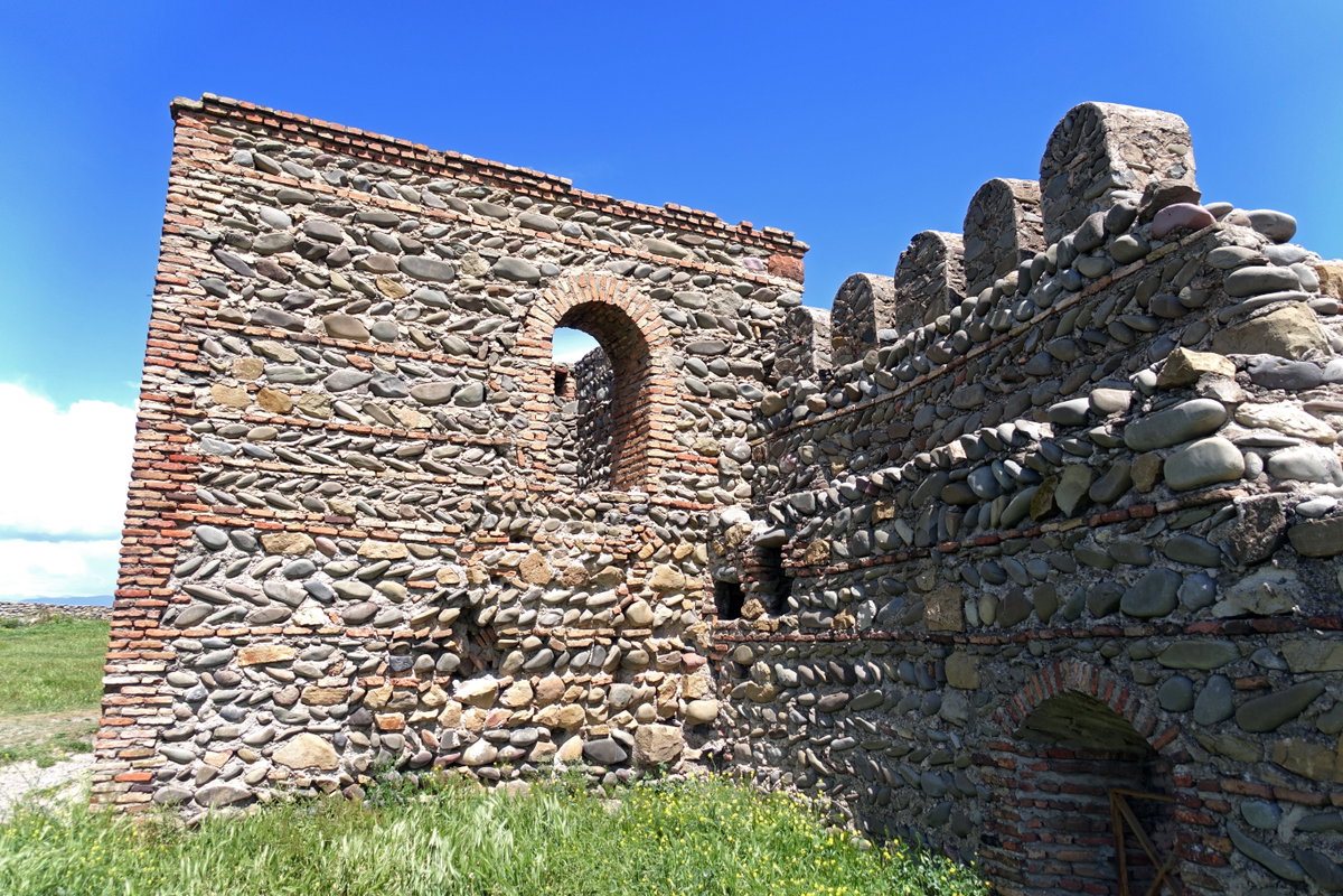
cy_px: 448
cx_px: 672
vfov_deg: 53.1
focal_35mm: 24
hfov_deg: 73.7
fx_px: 895
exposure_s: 1/2000
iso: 100
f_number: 2
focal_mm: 8.8
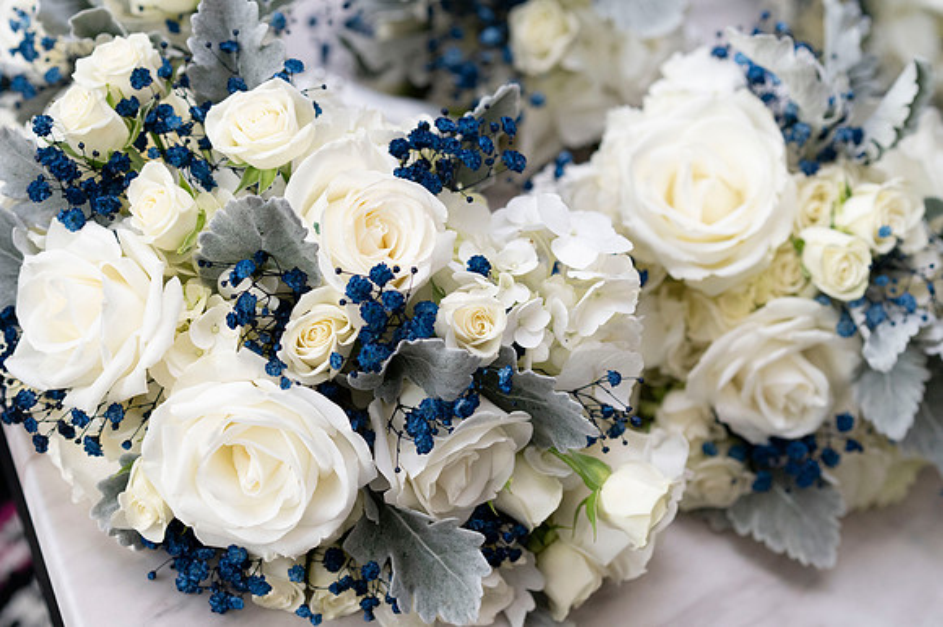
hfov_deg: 23.9
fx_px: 2225
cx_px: 472
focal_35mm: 85
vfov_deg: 16.1
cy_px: 314
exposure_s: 1/1250
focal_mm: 85
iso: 4000
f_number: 4
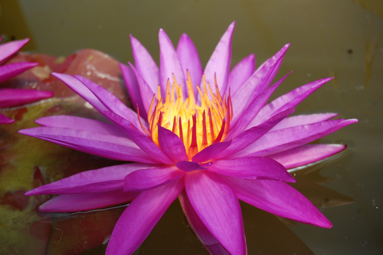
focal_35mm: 82
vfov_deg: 16.5
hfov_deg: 24.6
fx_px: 877
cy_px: 128
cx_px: 192
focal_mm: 55
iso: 200
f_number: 8
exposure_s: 1/250
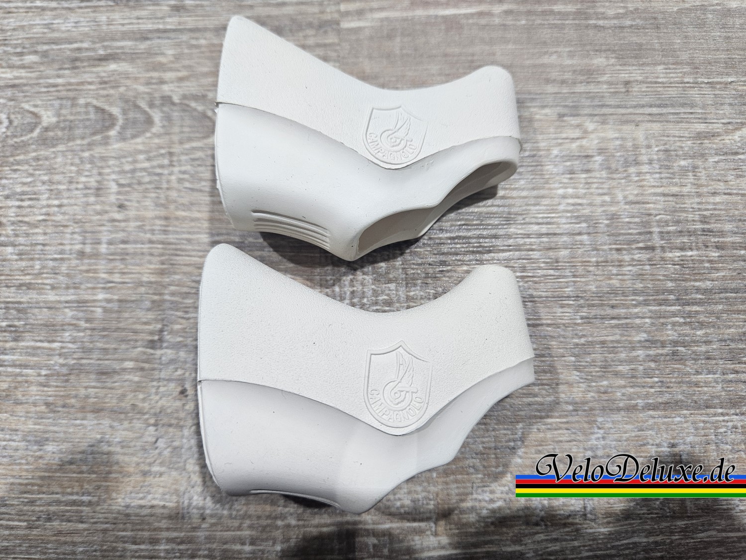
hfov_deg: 73.9
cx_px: 373
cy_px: 280
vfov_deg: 58.9
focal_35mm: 23
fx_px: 496
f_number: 1.8
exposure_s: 1/100
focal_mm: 5.4
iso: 125
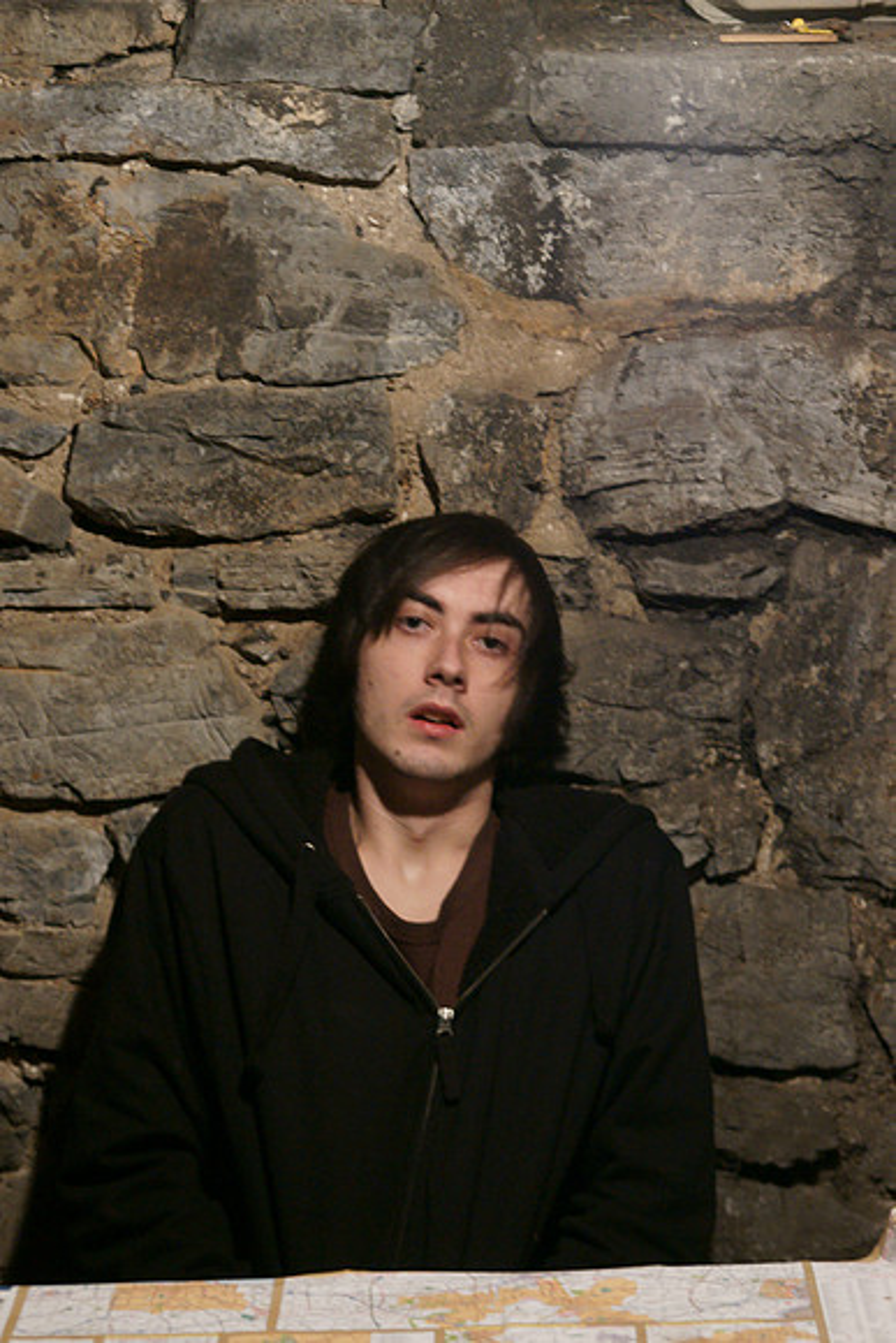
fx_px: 3358
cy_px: 672
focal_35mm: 90
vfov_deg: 22.6
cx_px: 448
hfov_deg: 15.2
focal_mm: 60
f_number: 3.2
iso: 1600
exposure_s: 1/25
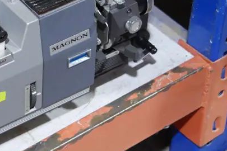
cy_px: 12
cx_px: -25
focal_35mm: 179
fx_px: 1129
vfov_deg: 7.6
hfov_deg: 11.3
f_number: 5.4
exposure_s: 1/80
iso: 1600
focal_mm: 34
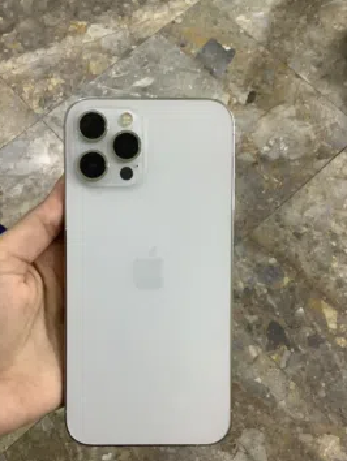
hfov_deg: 40.7
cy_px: 257
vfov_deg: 52.5
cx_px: 157
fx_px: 467
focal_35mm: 35
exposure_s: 1/40
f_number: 2.4
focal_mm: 3.3
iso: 320
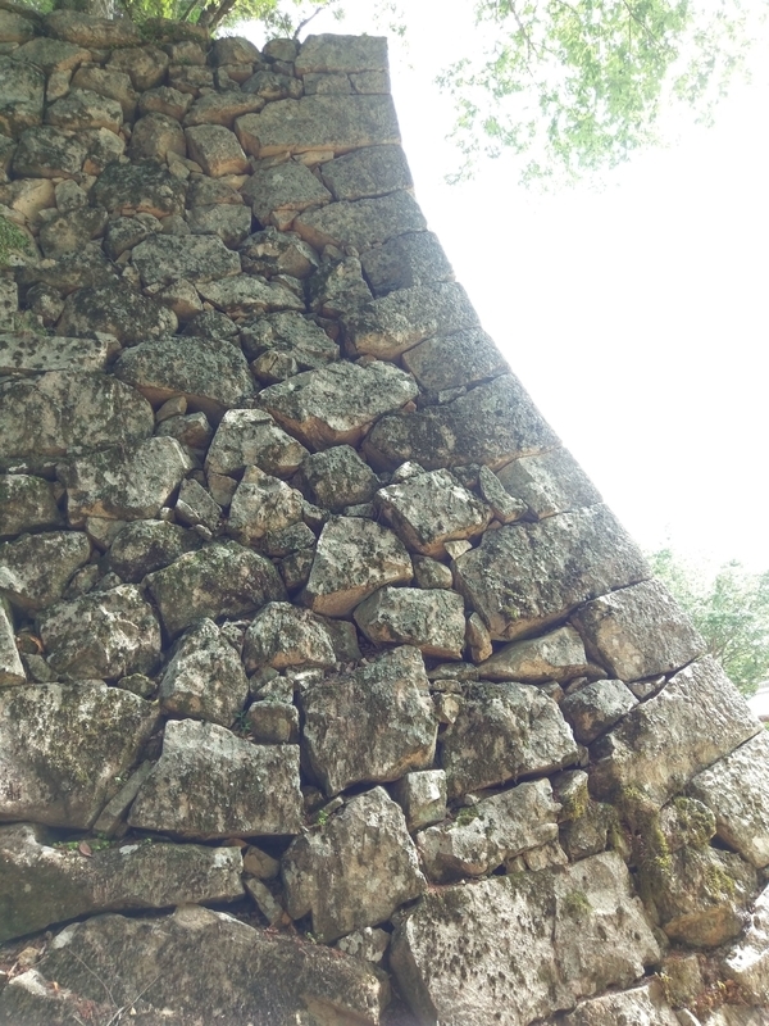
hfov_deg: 53.1
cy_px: 513
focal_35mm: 26
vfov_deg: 67.3
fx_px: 770
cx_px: 384
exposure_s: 1/120
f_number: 1.8
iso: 200
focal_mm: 4.58
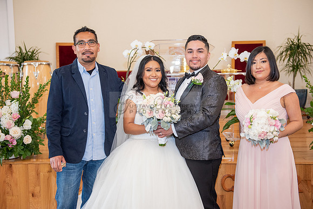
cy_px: 104
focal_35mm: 48
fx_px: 417
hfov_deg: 41.1
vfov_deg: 28.1
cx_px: 156
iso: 1000
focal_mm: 48
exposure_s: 1/160
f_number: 3.5
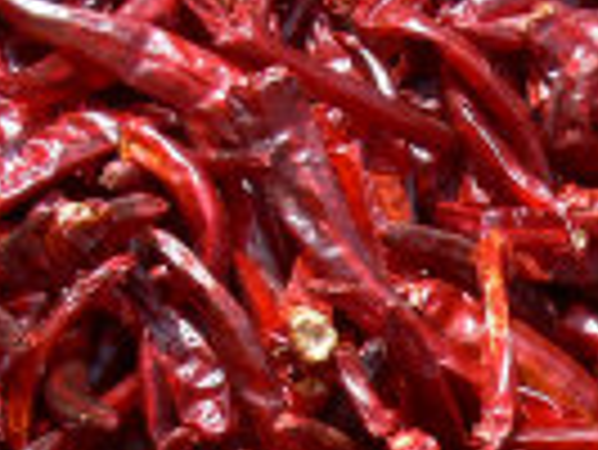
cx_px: 881
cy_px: 803
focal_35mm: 202
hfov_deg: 9.5
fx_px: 3493
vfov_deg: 7.2
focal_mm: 9.3
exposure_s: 1/160
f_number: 5.6
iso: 80
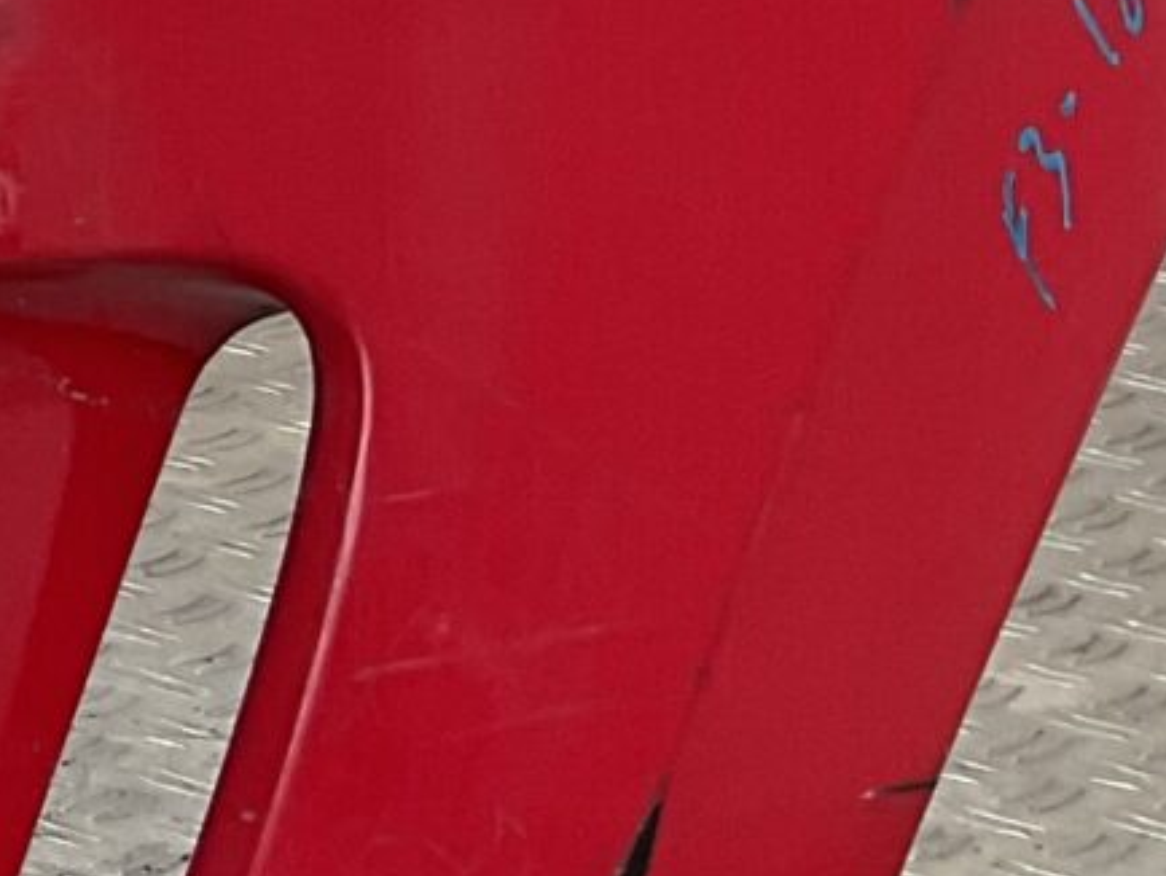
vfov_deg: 8.6
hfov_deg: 9.9
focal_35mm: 171
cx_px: -1816
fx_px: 5763
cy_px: -172
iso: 16
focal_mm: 3
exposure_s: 1/122
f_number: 1.8
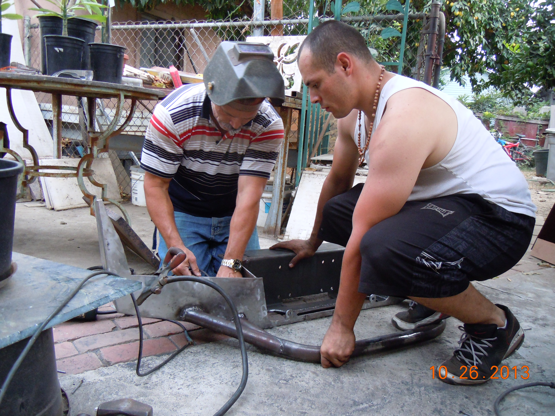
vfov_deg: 46.8
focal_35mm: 30
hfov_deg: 60.0
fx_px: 481
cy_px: 208
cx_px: 278
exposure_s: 1/60
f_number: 3.5
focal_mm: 5.4
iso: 400
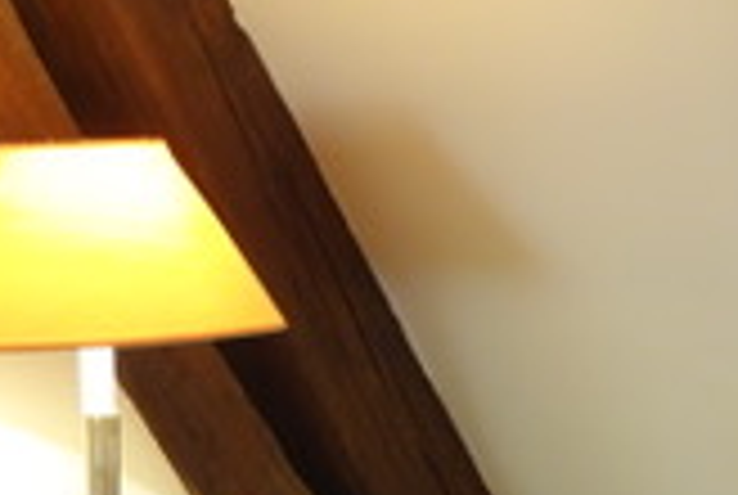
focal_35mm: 148
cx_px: 490
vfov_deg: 8.8
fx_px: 3039
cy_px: 947
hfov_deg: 13.8
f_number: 2.8
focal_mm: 14.23
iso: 800
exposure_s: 1/40
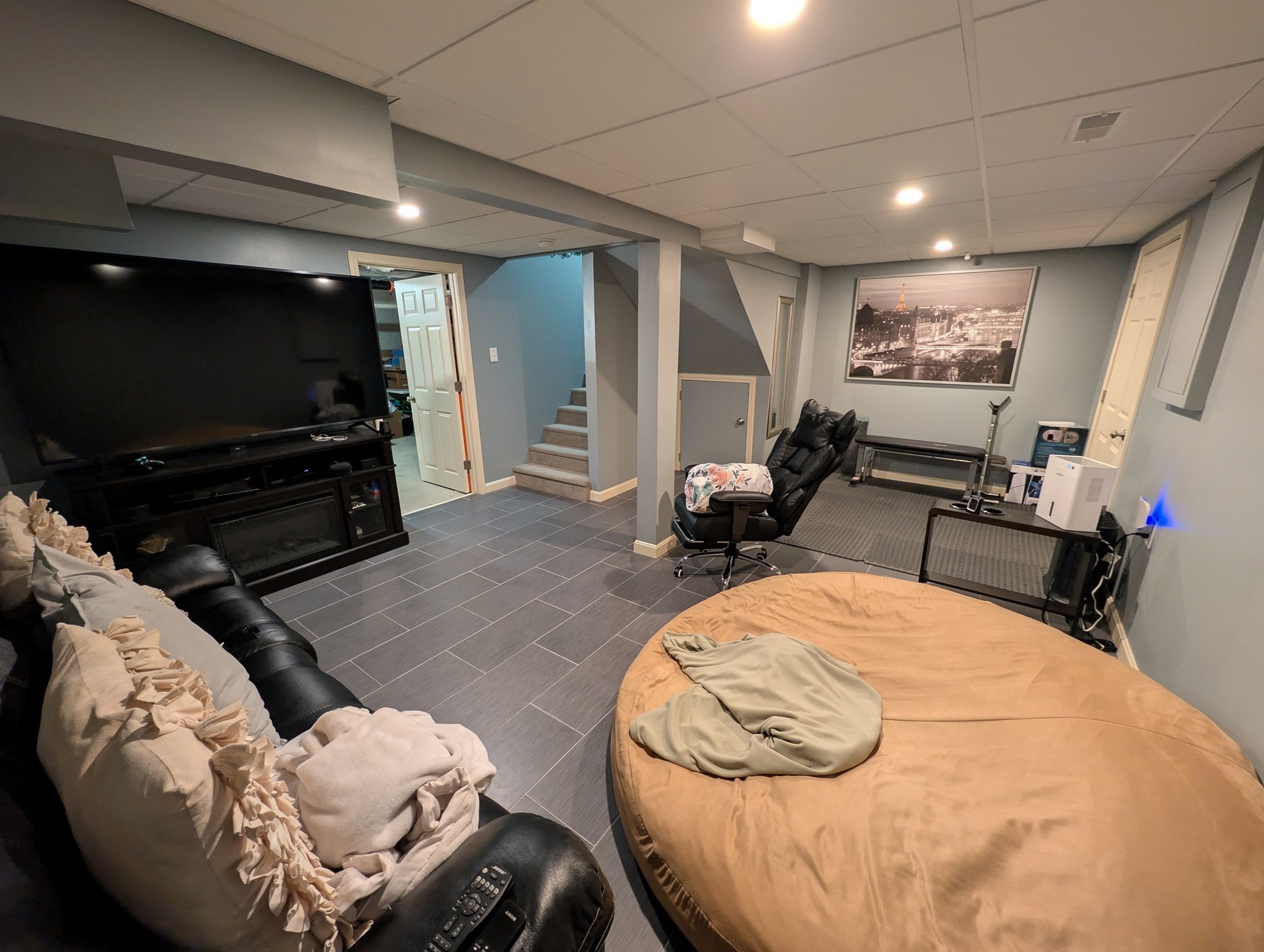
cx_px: 632
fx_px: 439
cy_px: 476
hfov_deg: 110.5
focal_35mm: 12
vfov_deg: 94.6
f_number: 1.7
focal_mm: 2.02
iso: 172
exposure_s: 1/27
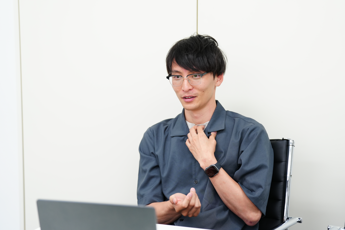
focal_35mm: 83
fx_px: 795
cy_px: 115
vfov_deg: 16.5
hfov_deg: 24.5
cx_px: 172
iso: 1250
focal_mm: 83
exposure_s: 1/200
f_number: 2.8
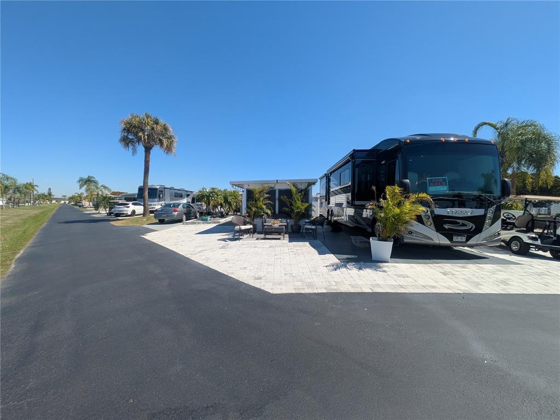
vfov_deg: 85.7
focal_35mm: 14
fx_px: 227
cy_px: 210
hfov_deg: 102.0
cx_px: 280
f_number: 2.2
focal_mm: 1.83
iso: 49
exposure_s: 1/1751
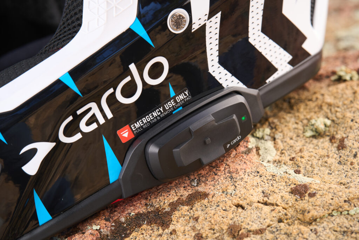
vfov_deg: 10.2
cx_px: 180
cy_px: 120
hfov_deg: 15.2
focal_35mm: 135
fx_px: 1346
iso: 320
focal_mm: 135
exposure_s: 1/160
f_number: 8
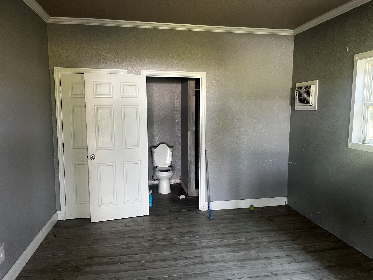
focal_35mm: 26
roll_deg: +0.4
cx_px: 186
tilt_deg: -7.4
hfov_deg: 67.3
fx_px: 280
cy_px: 140
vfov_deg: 53.1
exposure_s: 1/60
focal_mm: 5.1
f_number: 1.6
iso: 200
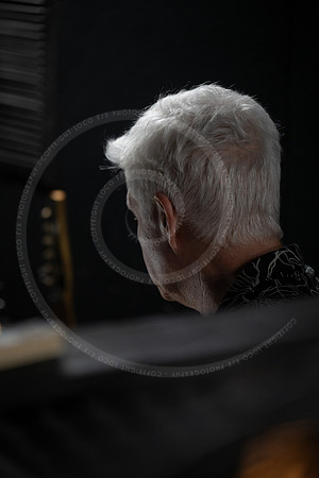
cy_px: 239
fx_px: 1994
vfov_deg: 13.7
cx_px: 160
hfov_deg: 9.1
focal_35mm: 150
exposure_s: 1/160
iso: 2500
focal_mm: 150
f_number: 2.8
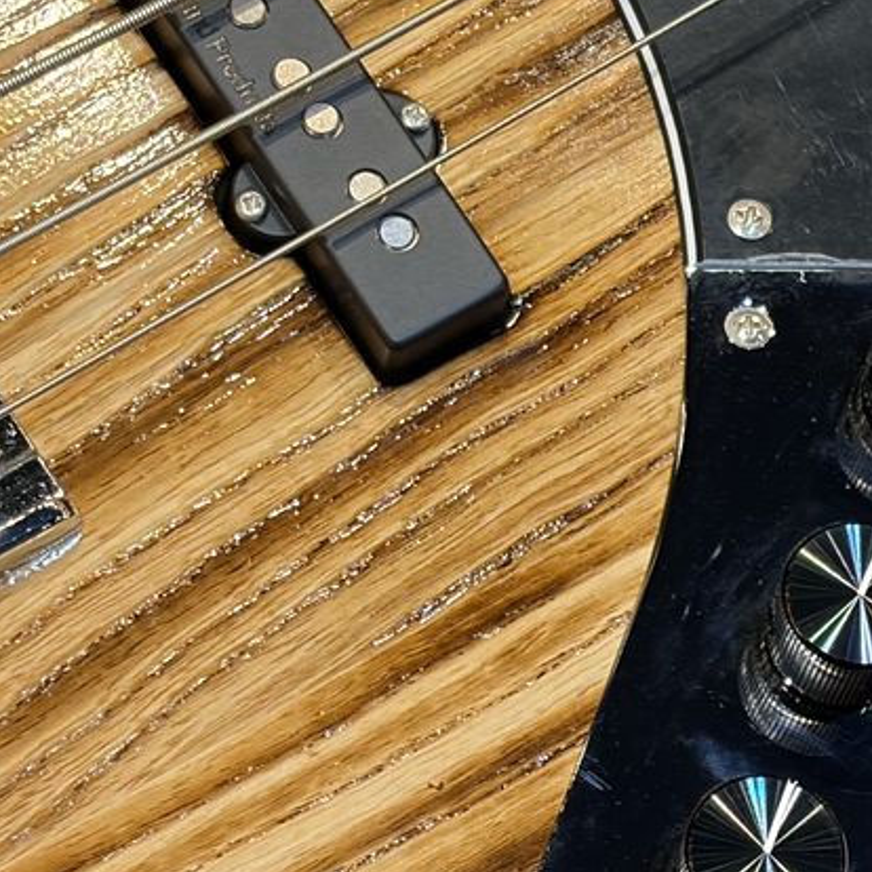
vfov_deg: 12.3
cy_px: 371
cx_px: 470
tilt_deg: -64.1
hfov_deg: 12.3
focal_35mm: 142
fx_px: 4047
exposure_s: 1/40
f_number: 1.6
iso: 125
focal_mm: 5.96
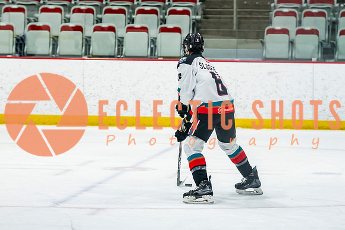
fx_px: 1913
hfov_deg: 10.3
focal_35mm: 200
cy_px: 111
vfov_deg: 6.9
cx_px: 207
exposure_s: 1/1000
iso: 1600
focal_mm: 105
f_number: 3.2
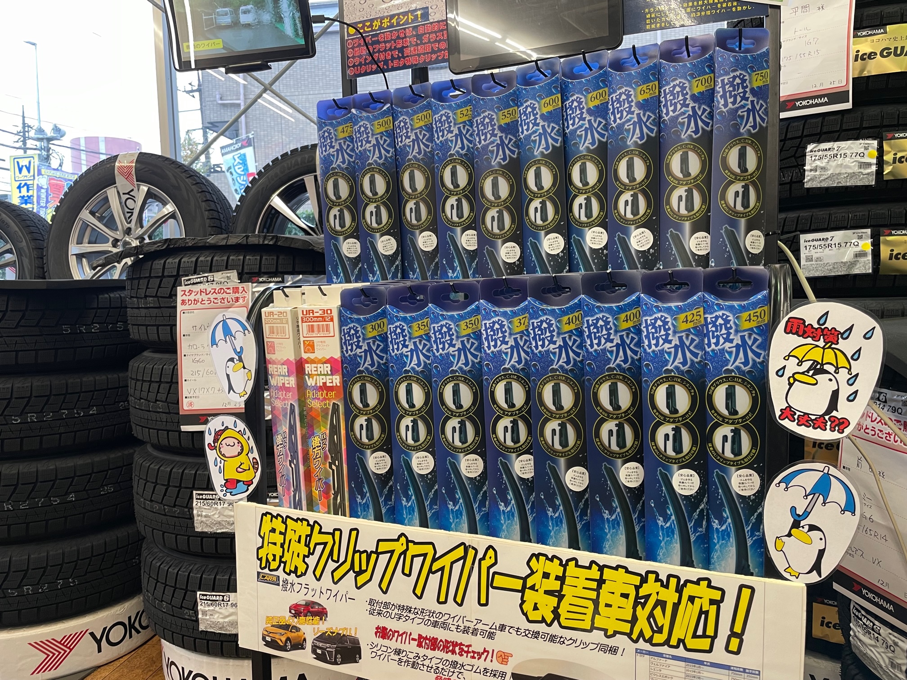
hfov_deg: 67.3
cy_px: 340
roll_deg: +1.5
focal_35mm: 26
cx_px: 454
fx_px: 681
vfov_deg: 53.1
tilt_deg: -4.7
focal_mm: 4.2
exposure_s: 1/50
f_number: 1.6
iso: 80
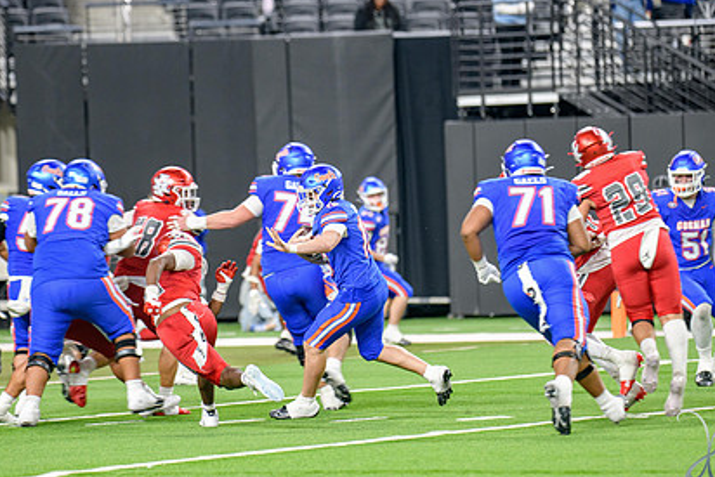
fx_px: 6159
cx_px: 359
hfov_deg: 6.6
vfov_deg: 4.4
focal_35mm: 310
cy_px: 202
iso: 1000
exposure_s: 1/400
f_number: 2.8
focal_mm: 220
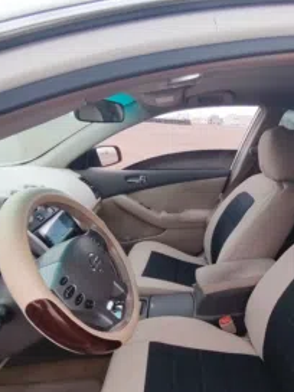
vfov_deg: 68.6
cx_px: 205
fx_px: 283
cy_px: 239
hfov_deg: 53.4
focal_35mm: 25
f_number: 2.2
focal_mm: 1.42
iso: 129
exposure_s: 1/100
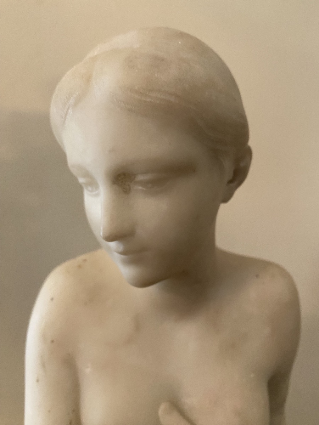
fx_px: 307
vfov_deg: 69.4
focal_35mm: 25
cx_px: 160
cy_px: 212
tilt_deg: +6.0
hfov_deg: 54.9
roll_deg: -2.0
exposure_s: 1/33
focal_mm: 4.25
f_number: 1.8
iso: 500
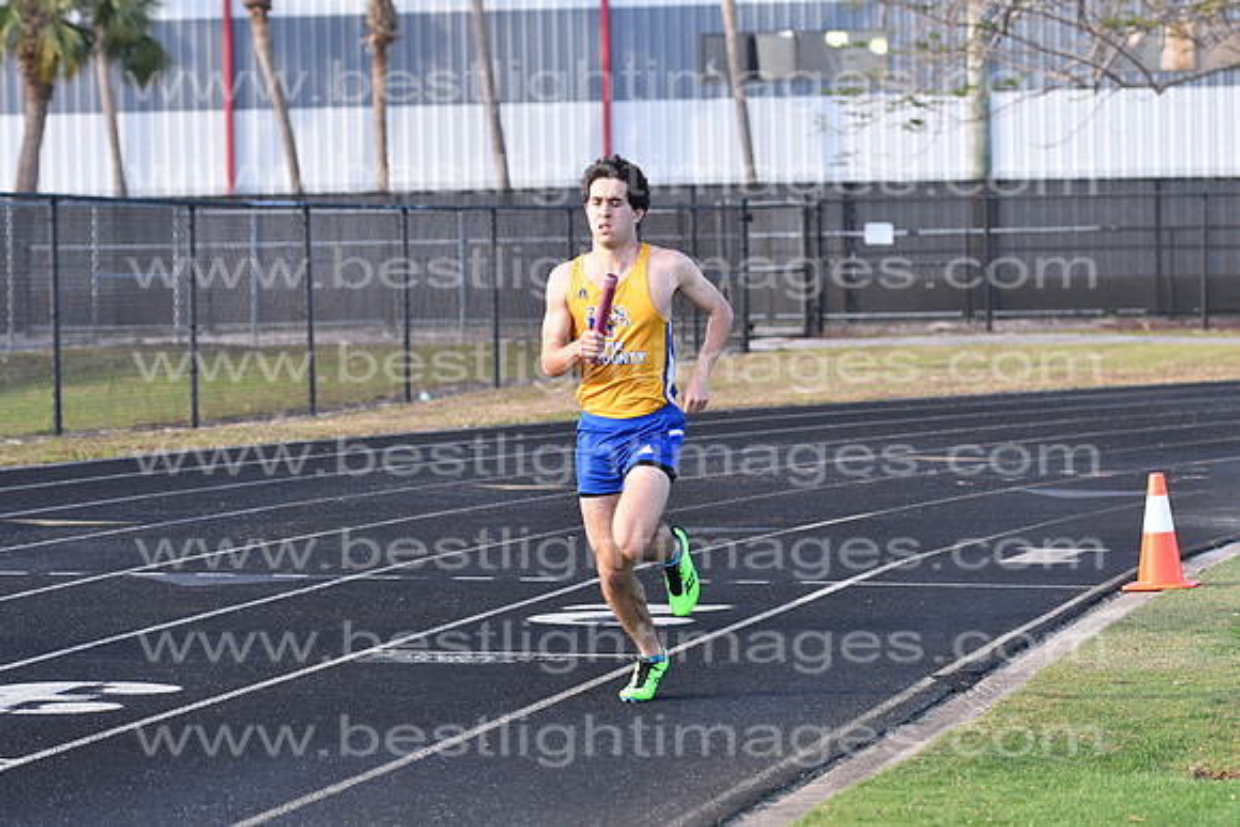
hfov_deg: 15.2
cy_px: 414
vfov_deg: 10.2
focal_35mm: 135
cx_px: 620
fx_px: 4651
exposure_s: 1/2000
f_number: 4
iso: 1000
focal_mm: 90
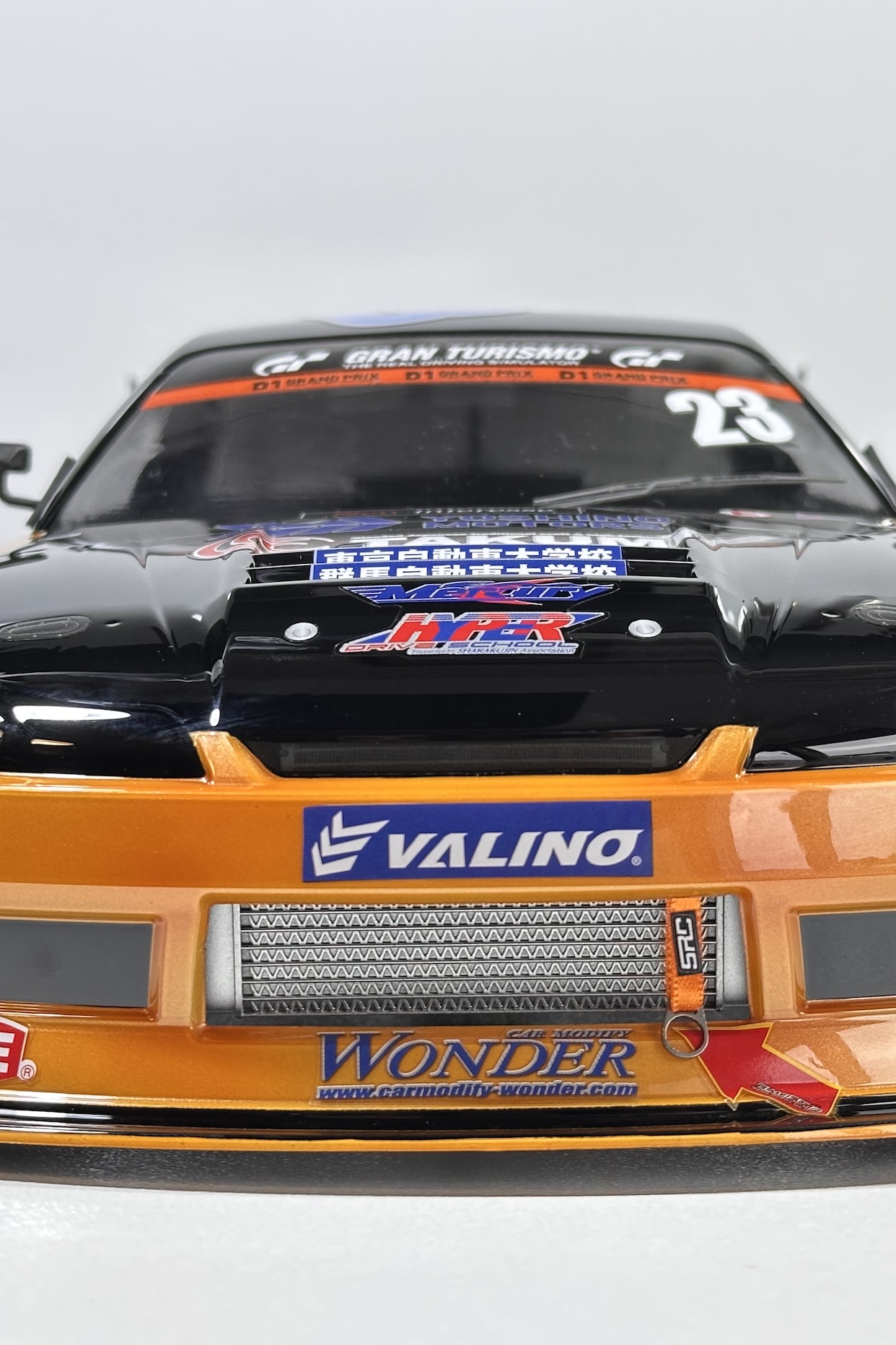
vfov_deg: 30.1
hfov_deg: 20.3
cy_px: 674
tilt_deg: -3.7
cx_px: 449
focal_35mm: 67
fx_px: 2501
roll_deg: -0.2
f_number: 1.78
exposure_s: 1/50
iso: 160
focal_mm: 6.86
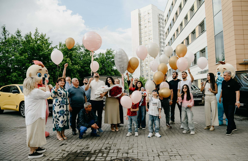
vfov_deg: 50.0
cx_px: 129
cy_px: 86
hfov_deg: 71.6
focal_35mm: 25
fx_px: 172
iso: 64
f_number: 4.5
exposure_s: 1/640
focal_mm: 24
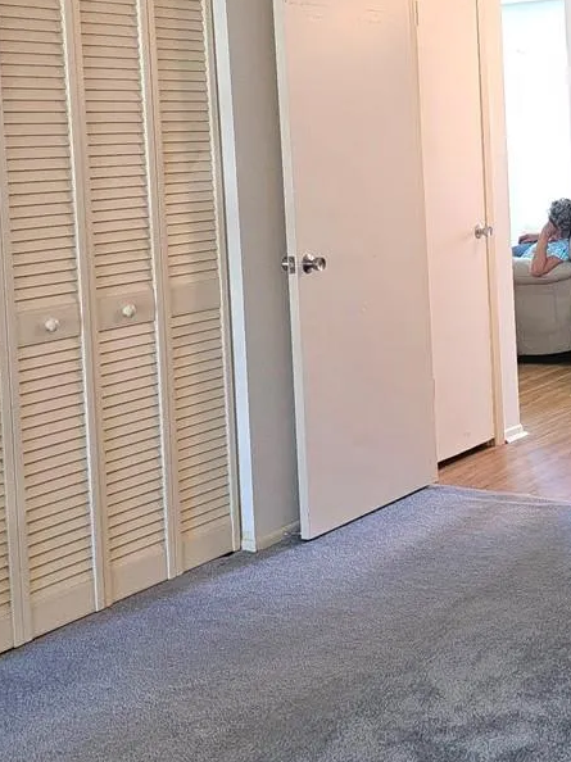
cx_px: 425
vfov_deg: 30.8
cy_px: 208
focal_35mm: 62
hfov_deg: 23.4
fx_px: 1365
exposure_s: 1/30
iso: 100
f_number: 1.7
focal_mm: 6.3
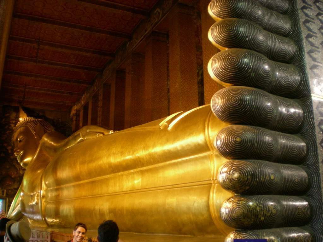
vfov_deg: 37.7
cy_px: 121
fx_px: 355
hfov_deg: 49.0
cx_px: 162
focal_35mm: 38
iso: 200
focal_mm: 6.3
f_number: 3.1
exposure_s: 1/14
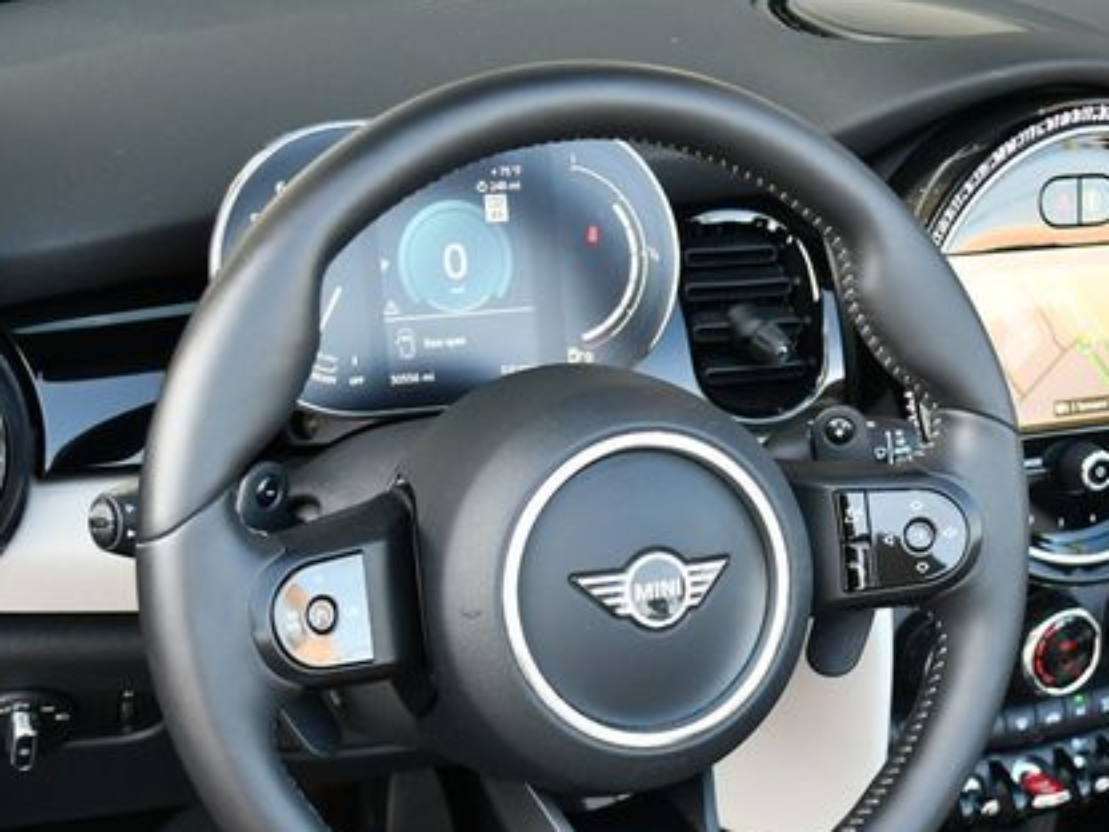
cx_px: 693
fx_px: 2275
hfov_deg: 27.3
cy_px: 541
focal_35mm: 71
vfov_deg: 20.7
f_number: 4
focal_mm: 24
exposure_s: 1/250
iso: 640
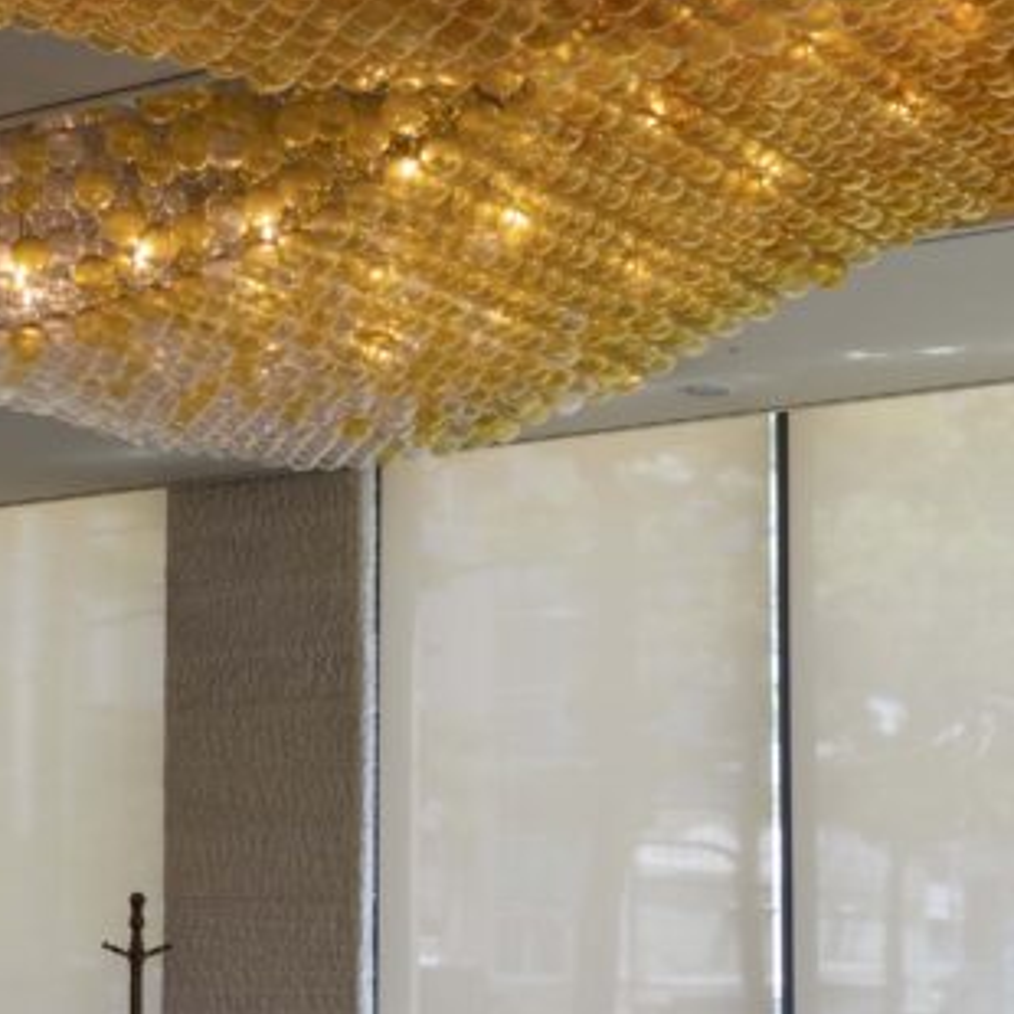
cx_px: 285
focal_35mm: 87
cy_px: 728
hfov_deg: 19.8
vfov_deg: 19.8
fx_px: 2883
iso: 320
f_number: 4.5
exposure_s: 1/160
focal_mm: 31
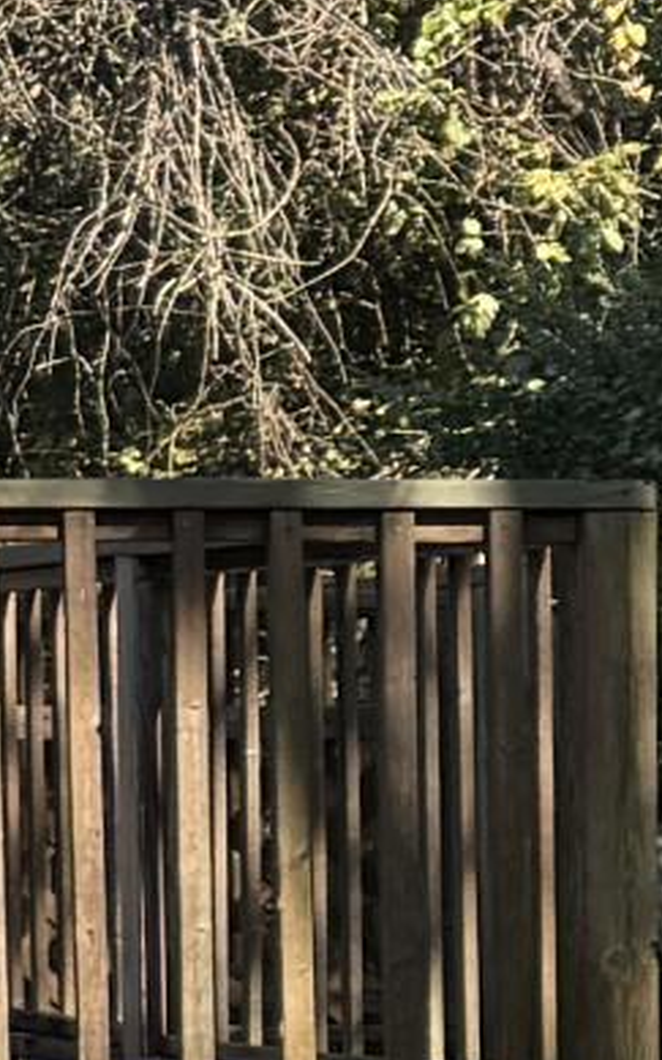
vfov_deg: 10.7
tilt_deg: +4.0
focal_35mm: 196
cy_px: 493
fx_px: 5660
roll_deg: +0.1
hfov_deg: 5.7
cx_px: -2073
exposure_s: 1/1314
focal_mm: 6.76
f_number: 1.78
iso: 80
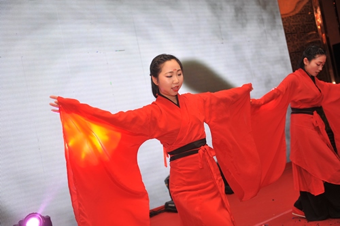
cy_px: 113
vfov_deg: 28.1
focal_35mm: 48
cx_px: 170
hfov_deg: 41.1
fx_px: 453
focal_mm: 48
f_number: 2.8
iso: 500
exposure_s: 1/250
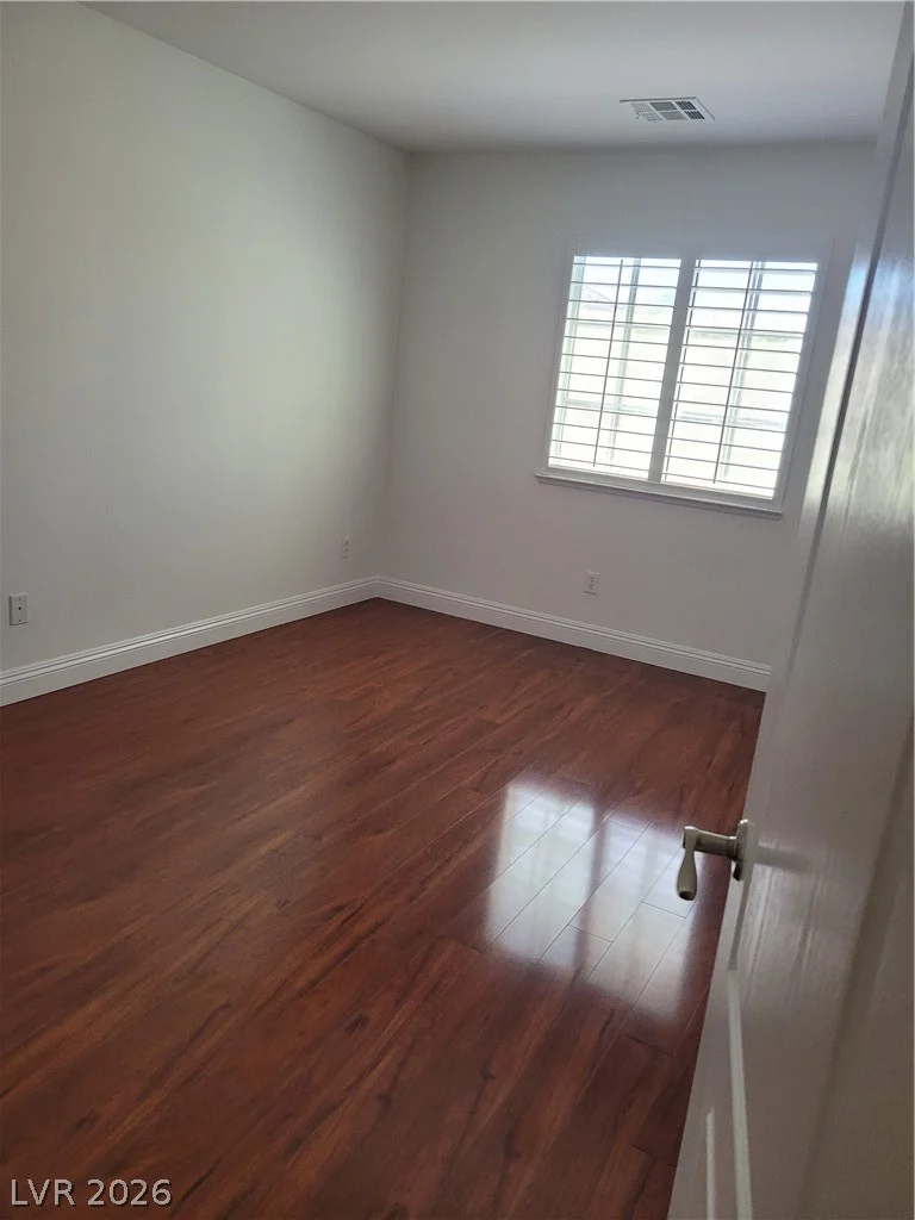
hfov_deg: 53.1
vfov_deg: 67.3
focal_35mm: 26
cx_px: 458
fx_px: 916
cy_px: 610
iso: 250
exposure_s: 1/120
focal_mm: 5.4
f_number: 1.8
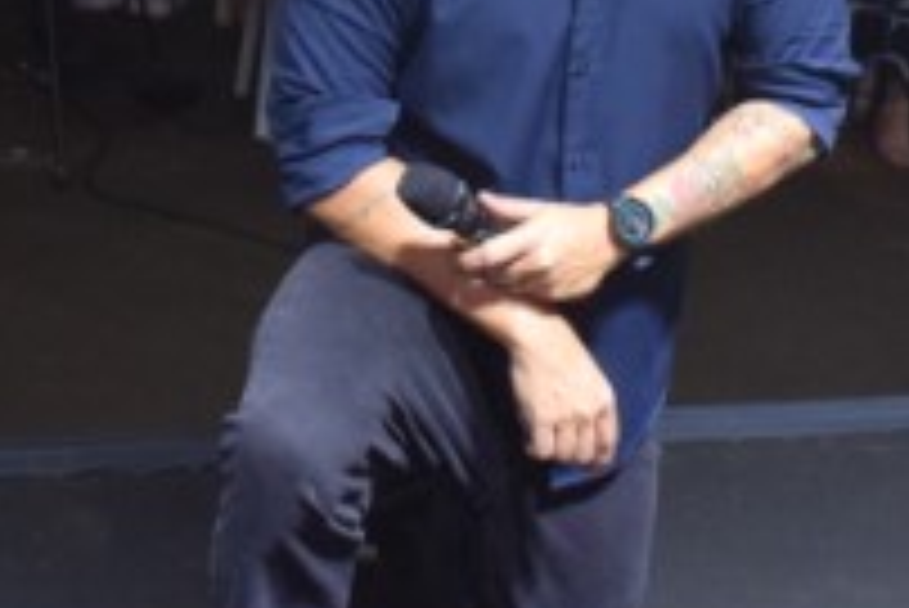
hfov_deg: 17.9
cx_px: 531
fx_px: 2880
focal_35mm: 114
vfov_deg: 11.8
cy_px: -92
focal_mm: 24
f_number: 4
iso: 1600
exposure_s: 1/60
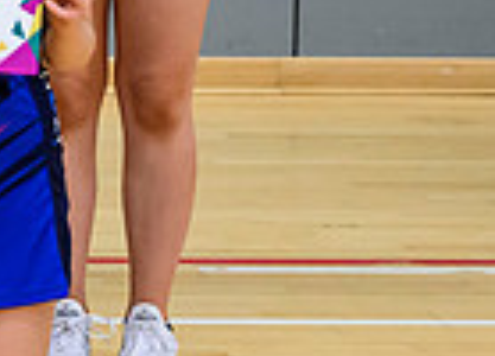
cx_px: -529
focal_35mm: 283
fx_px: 3988
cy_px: -139
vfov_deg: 5.1
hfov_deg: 6.8
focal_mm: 58
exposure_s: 1/500
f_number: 3.5
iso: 5000
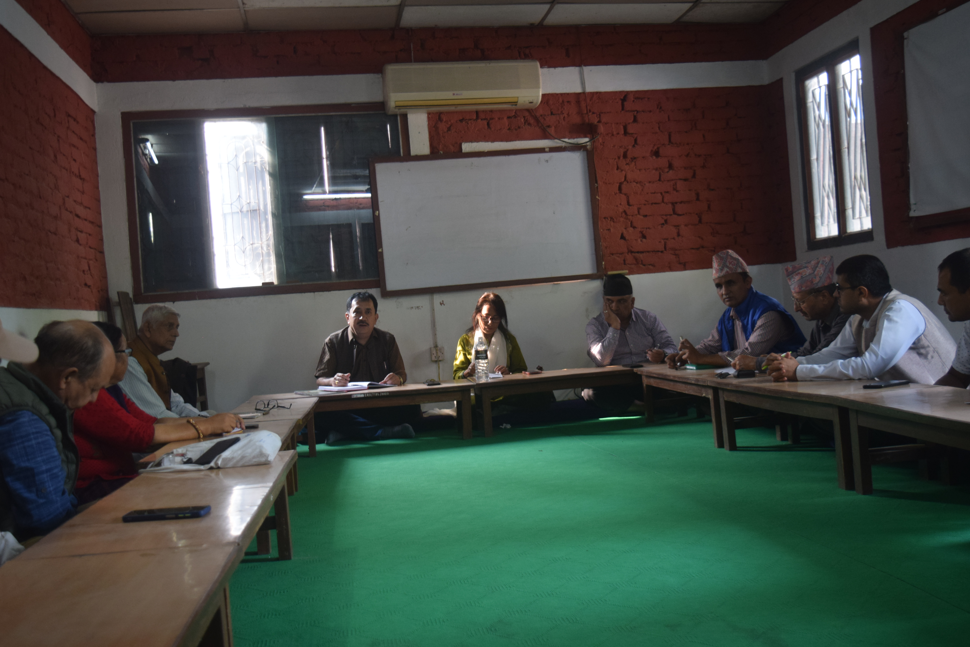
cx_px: 485
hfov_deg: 51.3
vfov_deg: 35.5
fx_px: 1011
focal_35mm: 38
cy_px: 324
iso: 800
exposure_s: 1/25
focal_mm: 25
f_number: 4
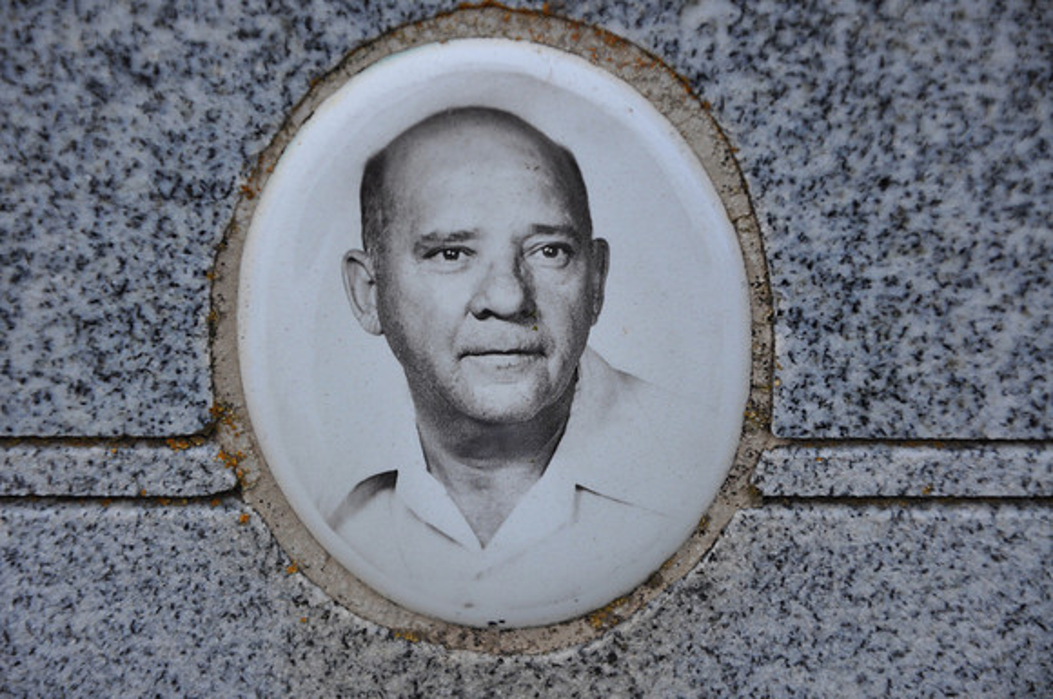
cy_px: 350
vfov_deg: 8.7
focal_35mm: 158
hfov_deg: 13.1
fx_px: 4600
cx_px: 526
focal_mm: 105
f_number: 5.6
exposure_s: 1/80
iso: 400
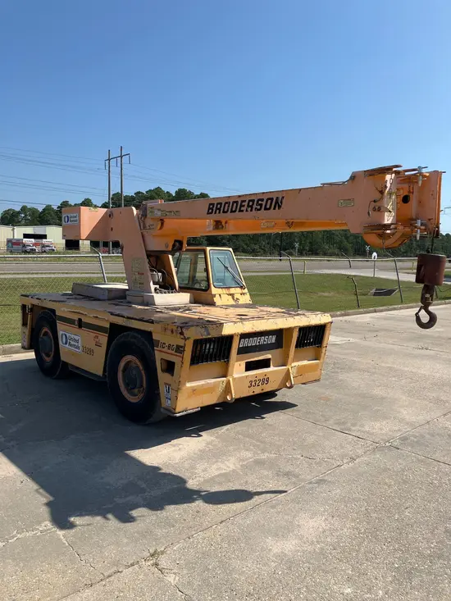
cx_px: 226
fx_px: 486
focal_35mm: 28
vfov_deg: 63.4
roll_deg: -2.1
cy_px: 300
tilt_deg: -4.6
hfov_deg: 49.8
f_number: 1.8
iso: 32
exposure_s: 1/2558
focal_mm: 3.99
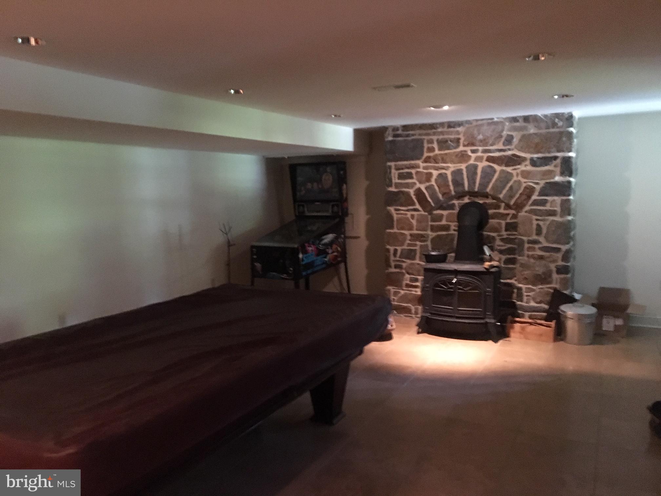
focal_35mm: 29
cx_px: 330
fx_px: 554
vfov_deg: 48.2
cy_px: 248
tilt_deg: -6.2
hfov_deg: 61.7
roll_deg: +0.9
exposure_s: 1/15
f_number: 2.2
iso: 640
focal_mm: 4.15
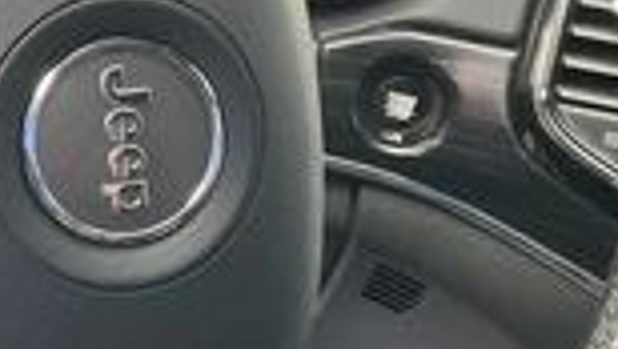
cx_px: 40
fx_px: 1345
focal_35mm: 82
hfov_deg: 25.0
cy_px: 108
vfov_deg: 14.8
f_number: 1.8
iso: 100
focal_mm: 3
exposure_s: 1/60
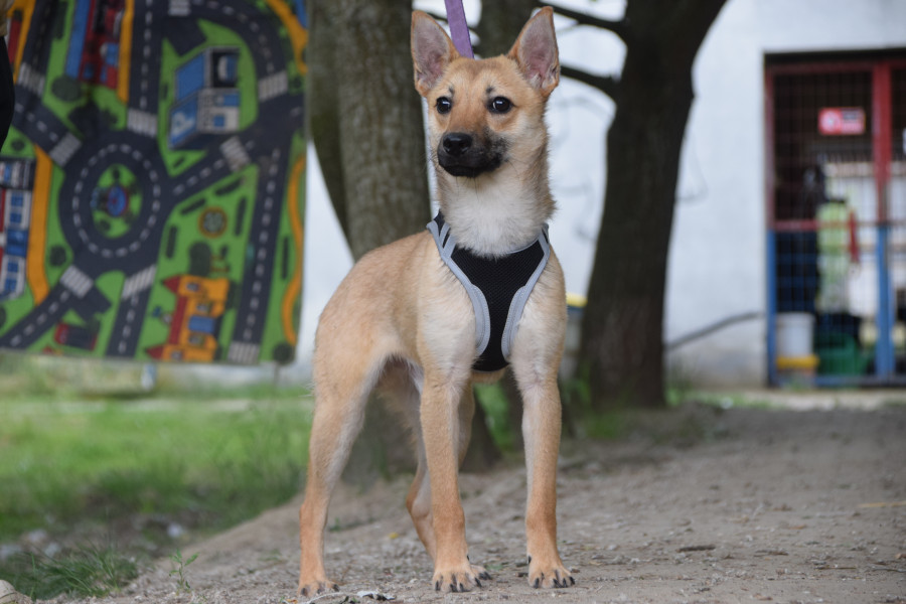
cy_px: 302
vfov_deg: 9.9
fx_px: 3473
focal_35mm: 138
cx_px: 453
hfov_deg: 14.9
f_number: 5.6
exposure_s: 1/60
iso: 720
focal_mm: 92
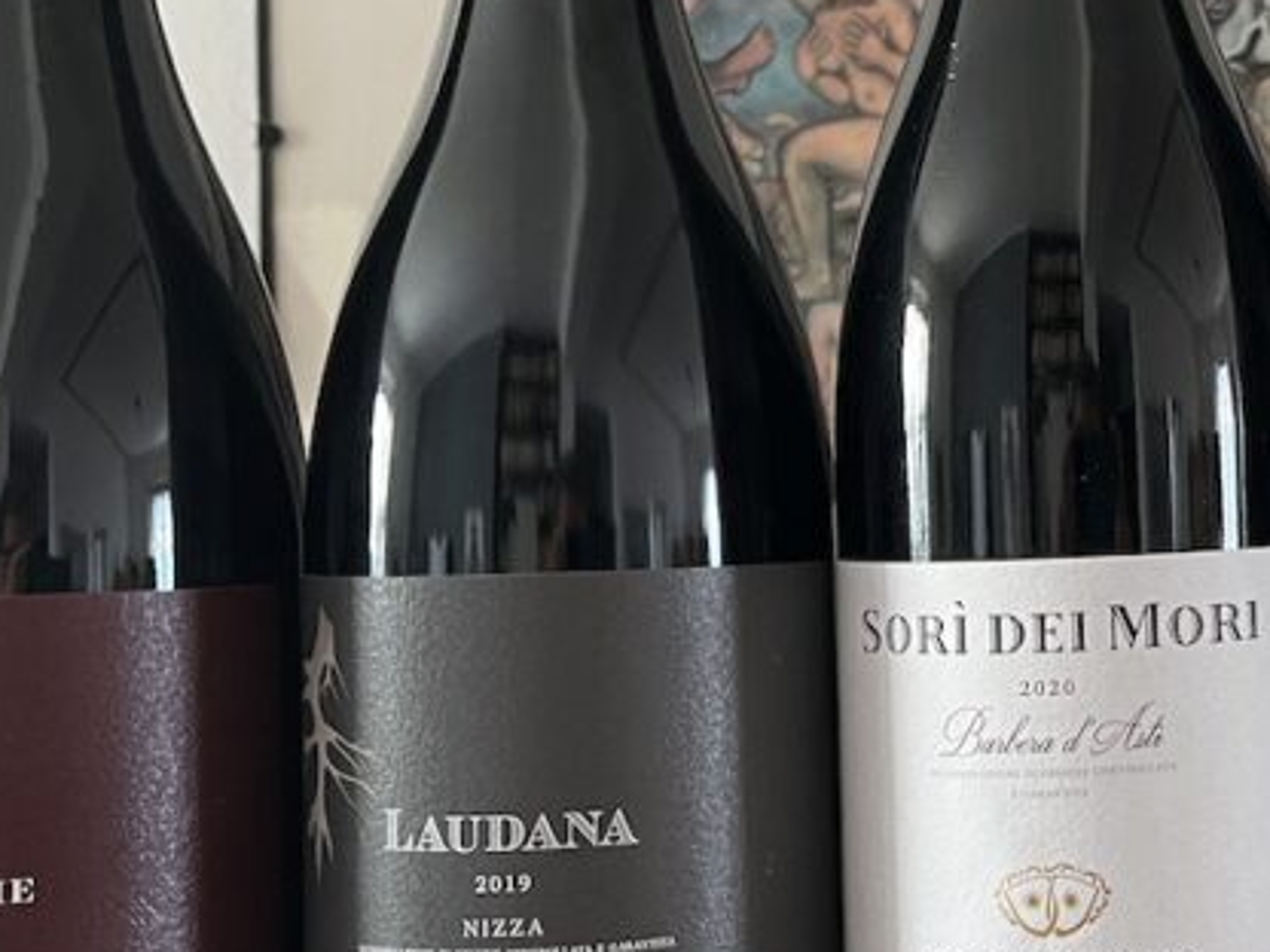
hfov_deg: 28.4
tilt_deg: +1.2
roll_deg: +1.0
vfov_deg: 22.9
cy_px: 357
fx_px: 2348
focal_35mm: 64
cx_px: 1276
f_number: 1.5
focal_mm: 5.7
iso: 320
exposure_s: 1/60
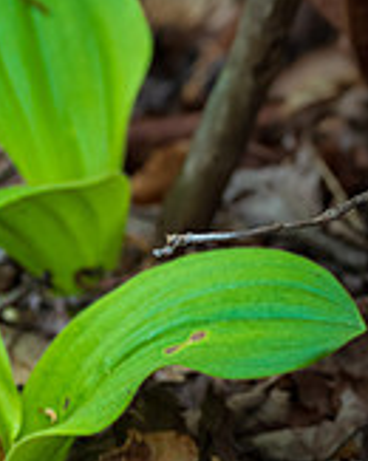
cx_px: -20
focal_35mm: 381
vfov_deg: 5.1
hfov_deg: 4.0
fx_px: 5197
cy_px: 20
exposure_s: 1/30
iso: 400
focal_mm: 98
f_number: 8
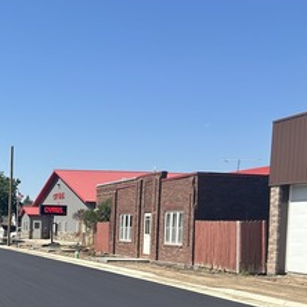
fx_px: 582
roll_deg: +0.8
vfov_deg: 29.0
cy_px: 239
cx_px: -62
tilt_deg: -2.0
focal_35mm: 58
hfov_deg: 26.3
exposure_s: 1/3257
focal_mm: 5.7
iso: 50
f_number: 1.5
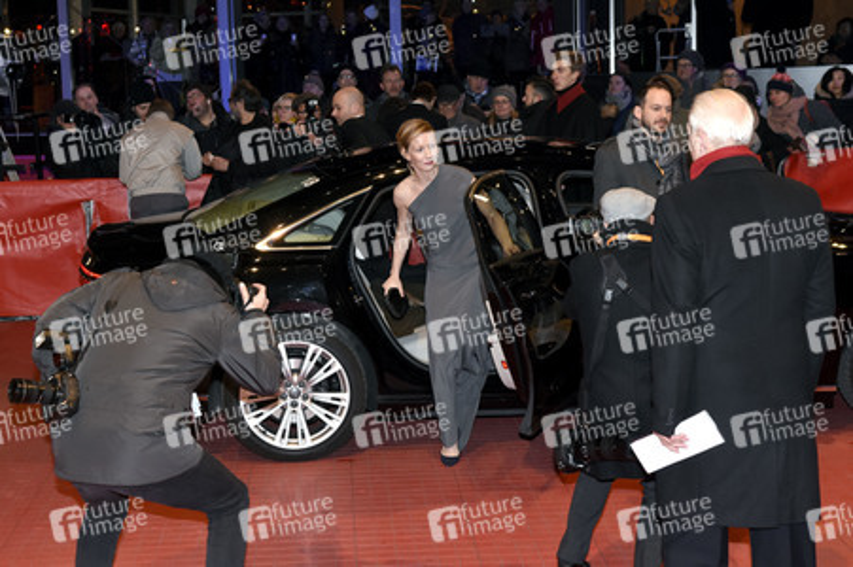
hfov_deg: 35.1
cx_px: 426
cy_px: 284
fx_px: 1350
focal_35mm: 57
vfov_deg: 23.7
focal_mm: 38
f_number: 5.6
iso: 1250
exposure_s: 1/250
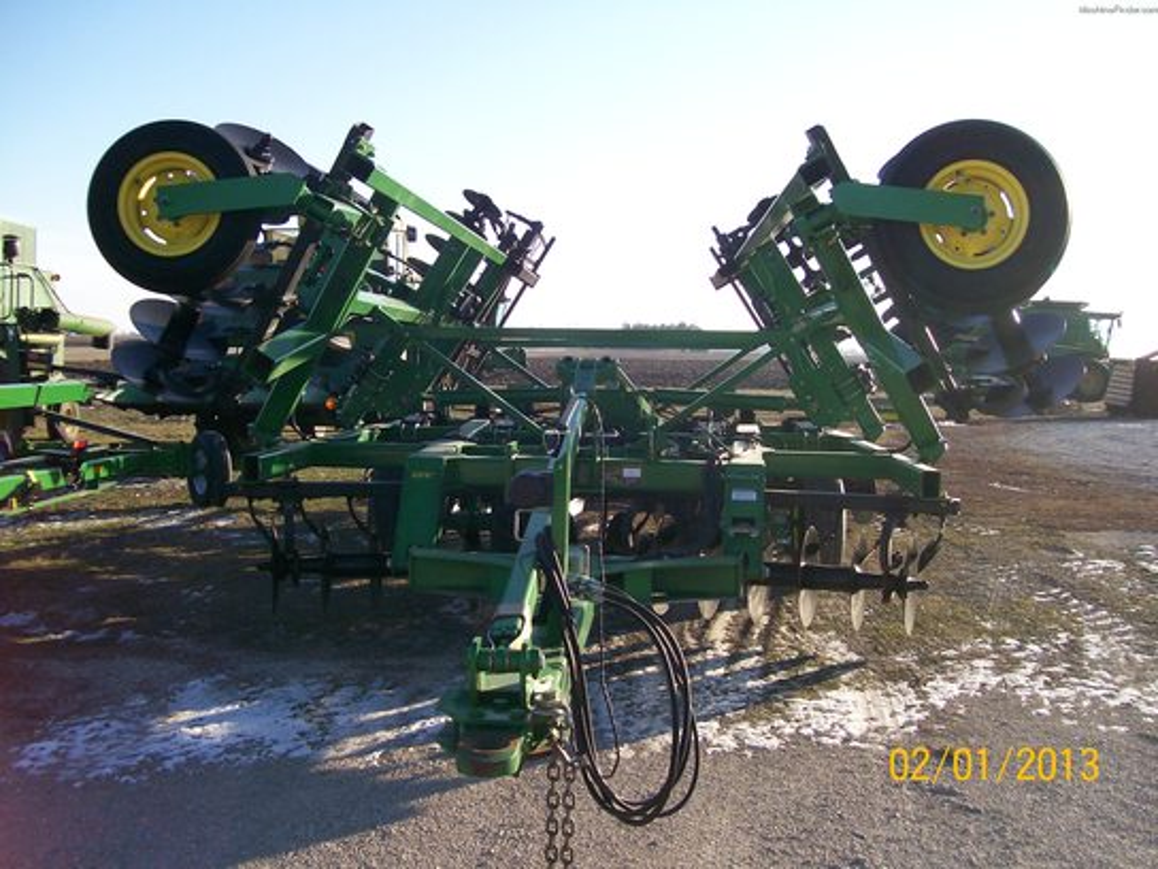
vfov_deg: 39.7
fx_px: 1204
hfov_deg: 51.4
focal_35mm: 36
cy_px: 434
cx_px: 579
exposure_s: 1/676
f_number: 2.7
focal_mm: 6
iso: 80
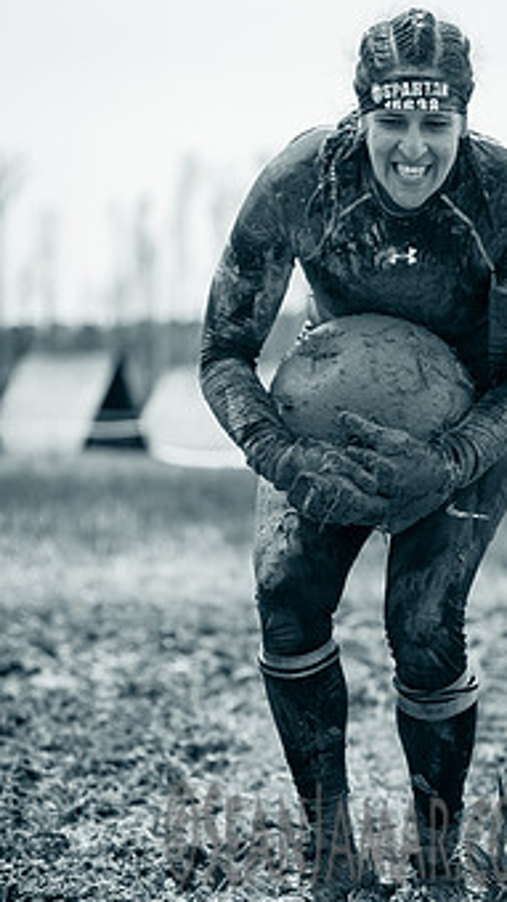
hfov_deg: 10.9
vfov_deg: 19.3
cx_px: 393
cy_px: 499
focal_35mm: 111
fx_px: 2656
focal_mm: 80
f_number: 2.8
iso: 200
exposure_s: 1/1600
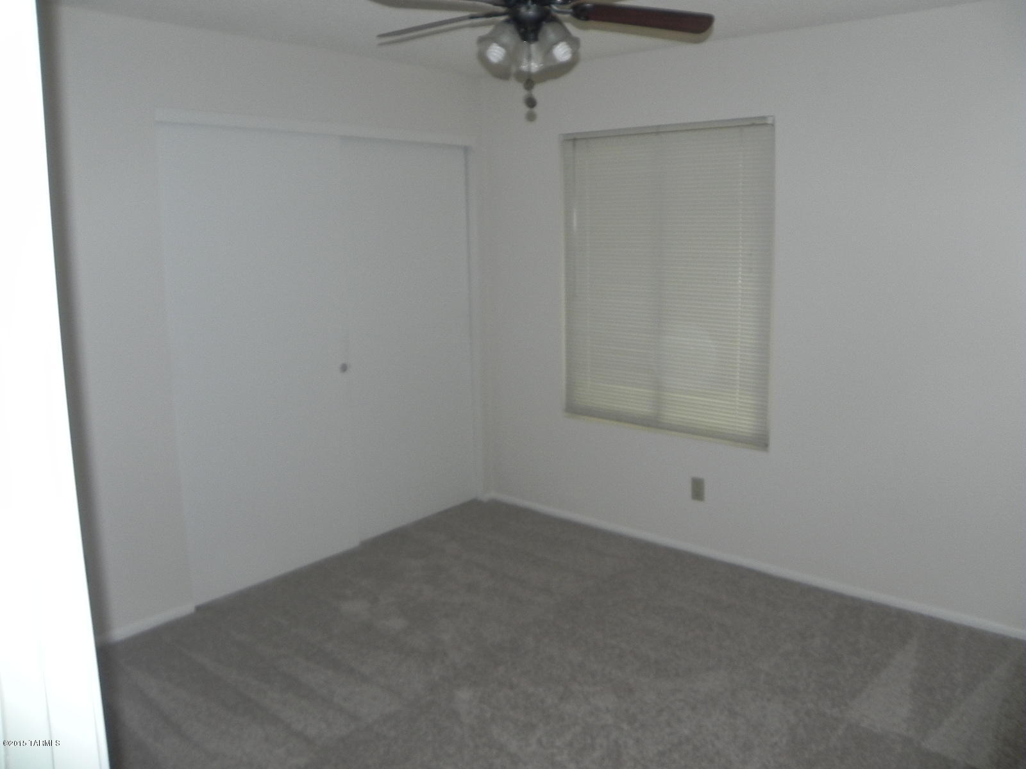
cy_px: 384
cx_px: 513
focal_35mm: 26
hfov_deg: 67.3
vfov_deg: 53.1
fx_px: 771
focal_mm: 4.6
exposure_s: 1/30
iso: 200
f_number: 2.8
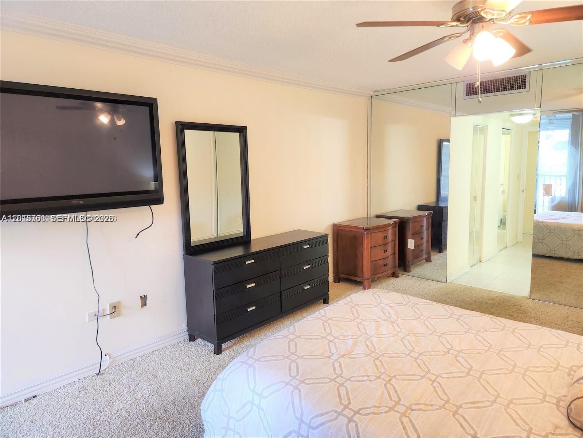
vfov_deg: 58.9
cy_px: 219
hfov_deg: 73.9
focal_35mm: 23
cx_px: 292
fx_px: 387
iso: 200
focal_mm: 5.4
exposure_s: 1/120
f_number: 1.8
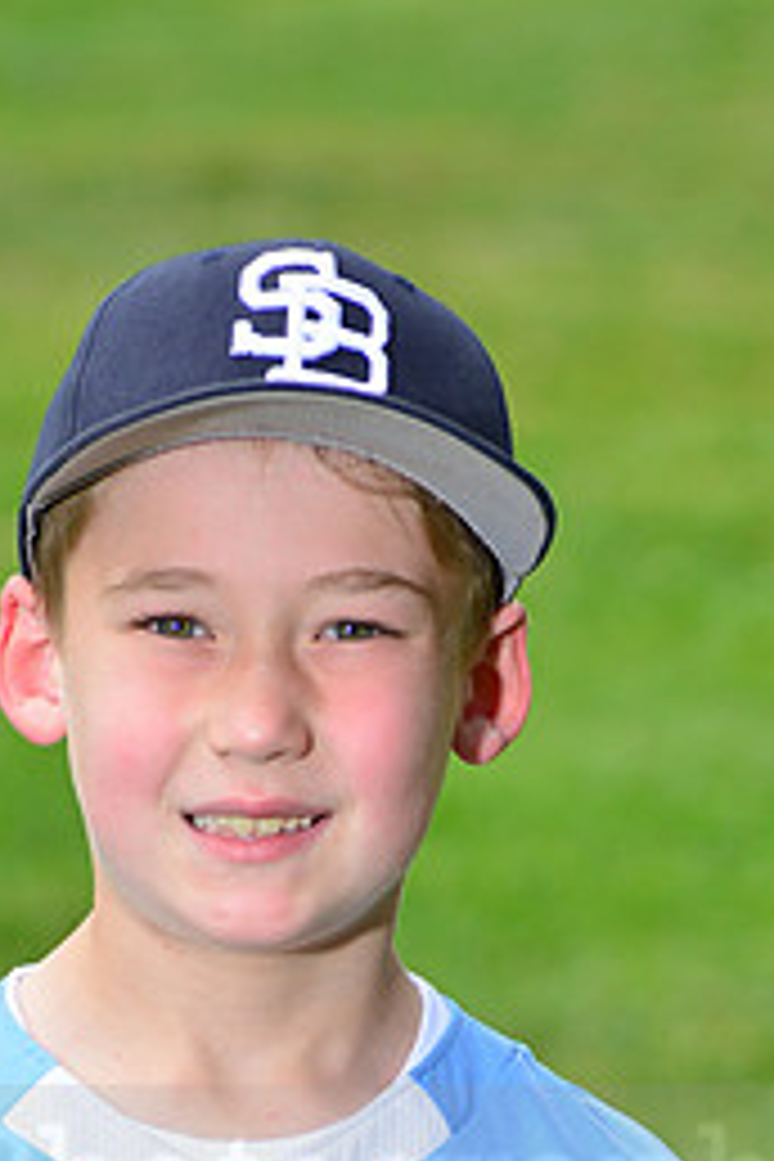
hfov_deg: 3.1
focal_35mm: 450
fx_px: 14511
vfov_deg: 4.6
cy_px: 1148
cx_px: 272
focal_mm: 200
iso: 250
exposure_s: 1/200
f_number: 10
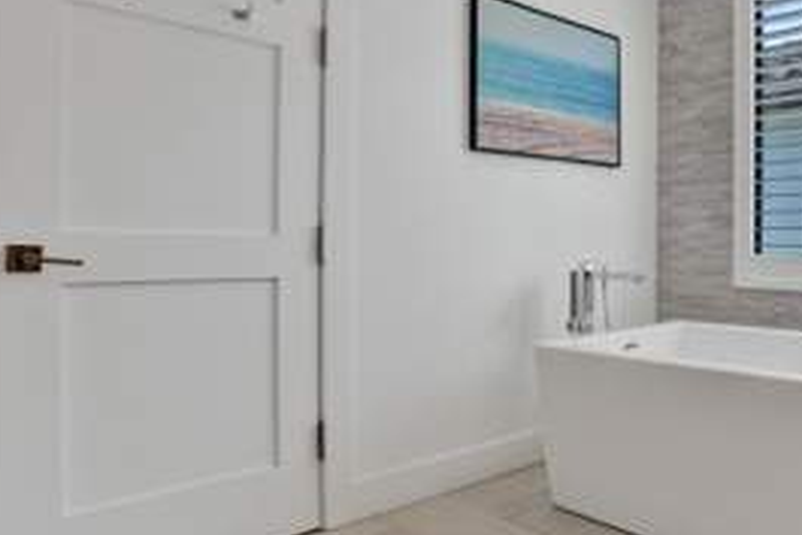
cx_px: 629
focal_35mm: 29
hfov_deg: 59.2
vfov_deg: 45.0
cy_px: 251
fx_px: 646
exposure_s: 1/320
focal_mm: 16
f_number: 6.3
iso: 1600
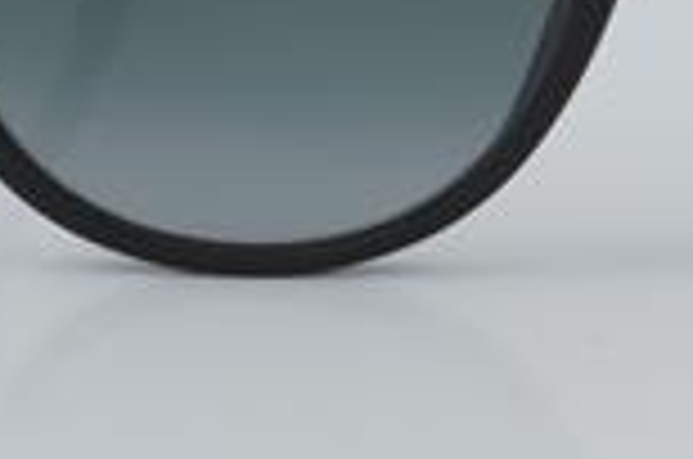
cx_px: 688
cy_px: -45
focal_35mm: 214
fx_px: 4117
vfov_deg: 6.4
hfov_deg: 9.6
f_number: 32
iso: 100
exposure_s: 1/4
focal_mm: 55
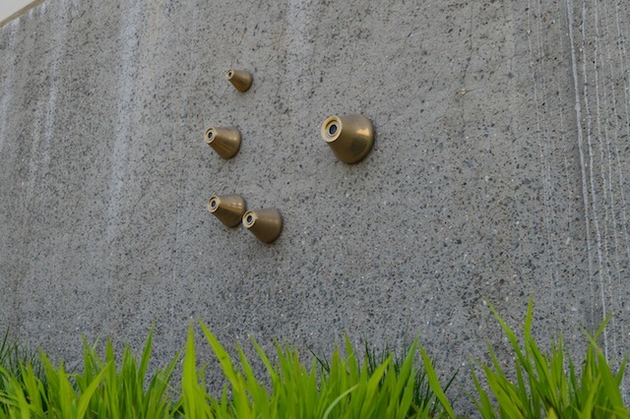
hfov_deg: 41.1
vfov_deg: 28.0
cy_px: 210
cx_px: 315
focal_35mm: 48
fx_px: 840
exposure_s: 1/200
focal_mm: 32
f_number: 10
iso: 400
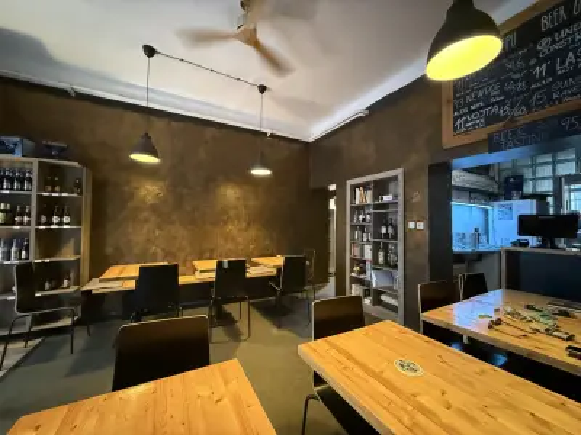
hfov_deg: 102.1
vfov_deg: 85.7
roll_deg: -1.1
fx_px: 235
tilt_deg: +1.9
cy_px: 218
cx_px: 290
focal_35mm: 14
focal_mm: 2.22
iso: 1600
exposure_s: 1/33
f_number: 2.2
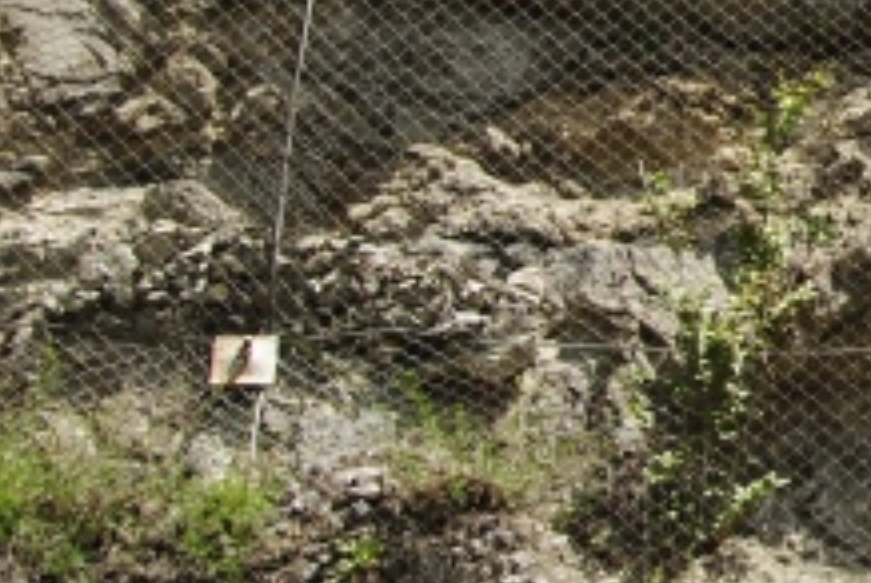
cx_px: 1486
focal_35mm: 143
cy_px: -108
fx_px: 3464
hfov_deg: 13.1
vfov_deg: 9.5
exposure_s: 1/125
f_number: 6.3
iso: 100
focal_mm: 26
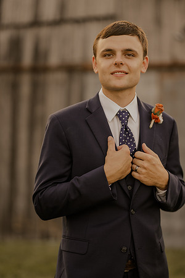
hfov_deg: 16.1
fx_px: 655
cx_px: 92
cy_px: 139
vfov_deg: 23.9
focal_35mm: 85
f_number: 1.6
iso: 100
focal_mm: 85
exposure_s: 1/320
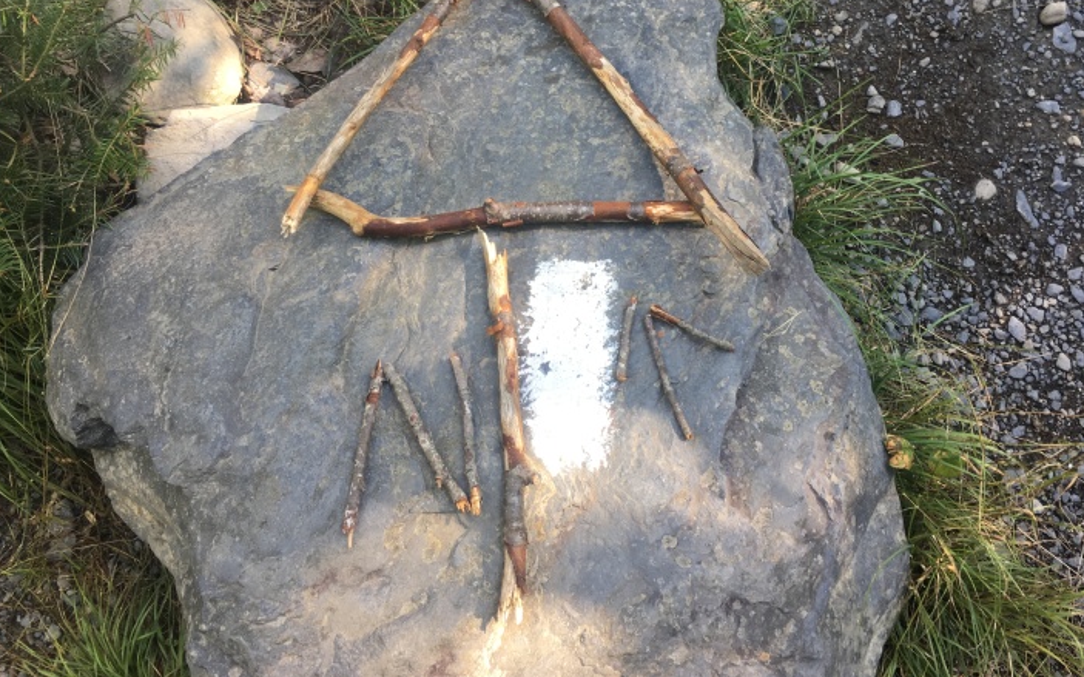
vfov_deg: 36.0
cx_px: 557
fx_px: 1034
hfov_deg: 55.3
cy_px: 248
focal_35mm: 35
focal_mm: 4.15
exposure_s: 1/60
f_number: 2.2
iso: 25
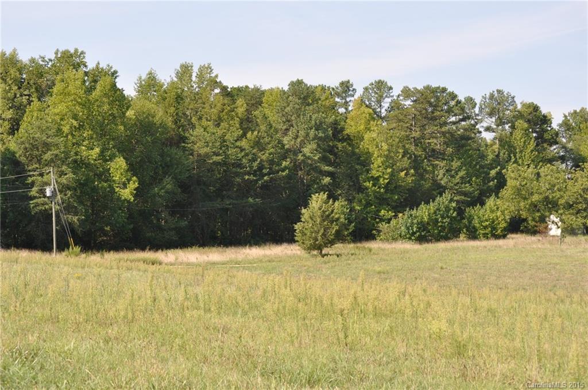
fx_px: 1345
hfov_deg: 24.7
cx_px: 294
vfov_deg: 16.5
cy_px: 195
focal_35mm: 82
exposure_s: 1/200
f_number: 10
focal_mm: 55
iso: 200
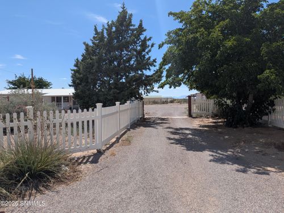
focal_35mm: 24
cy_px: 106
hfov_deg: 71.6
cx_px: 142
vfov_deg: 56.8
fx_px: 197
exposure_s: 1/2262
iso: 31
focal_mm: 4.53
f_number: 1.7
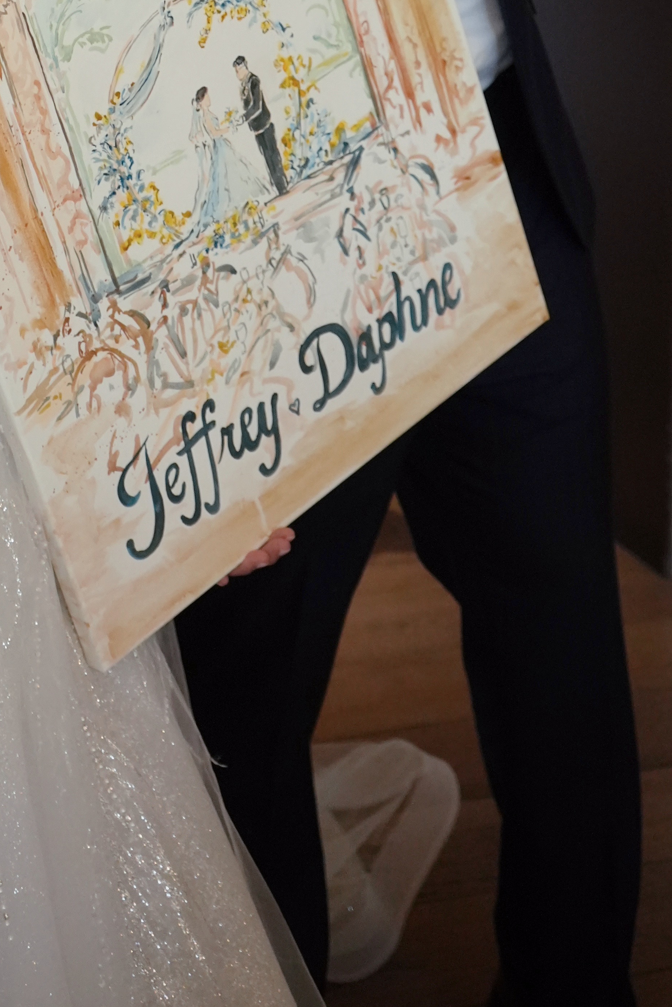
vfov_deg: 22.9
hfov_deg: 16.3
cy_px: -134
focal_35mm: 83
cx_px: 107
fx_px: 2323
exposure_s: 1/160
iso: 3200
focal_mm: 33
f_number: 4
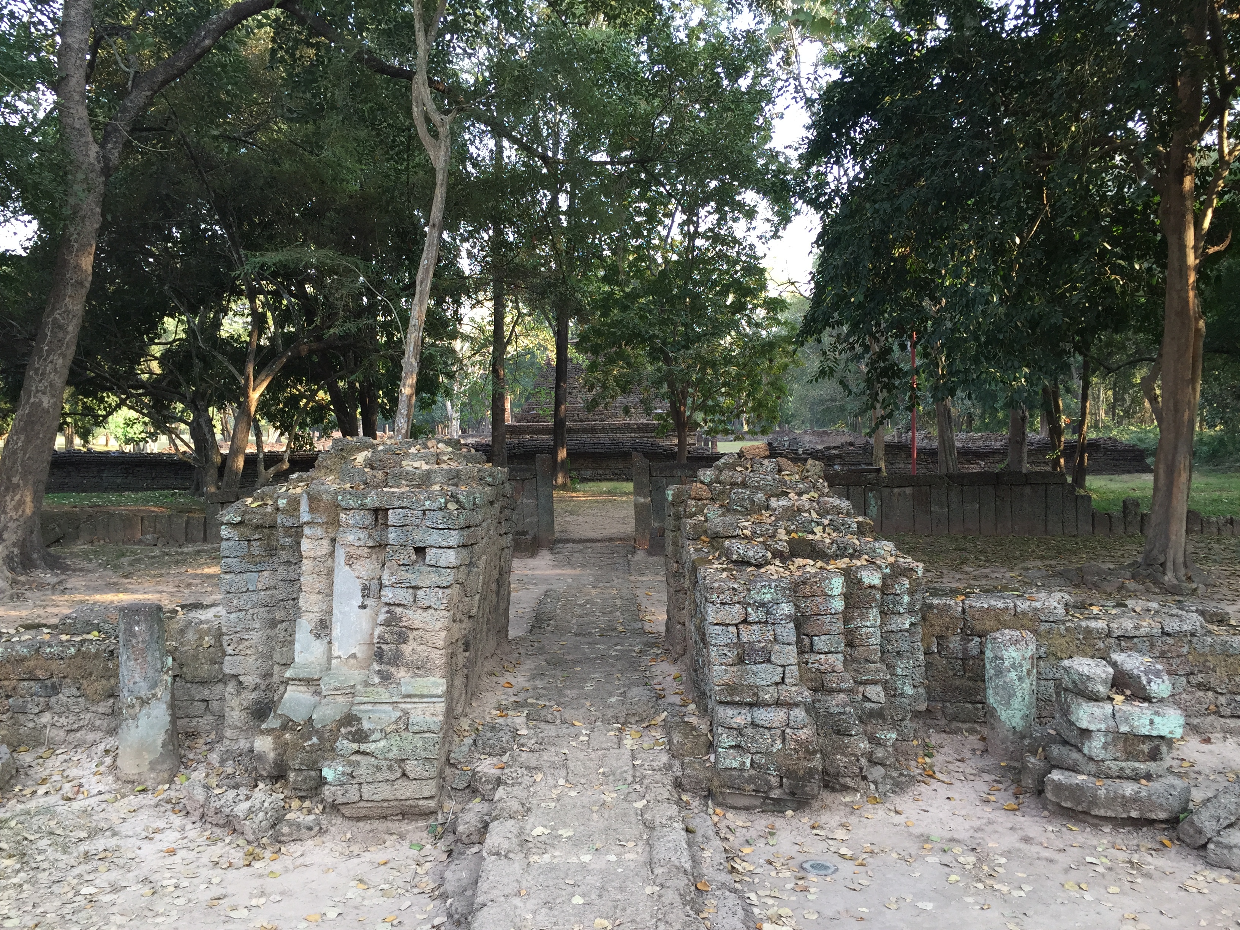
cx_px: 620
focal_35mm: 29
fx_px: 1039
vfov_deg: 48.2
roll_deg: -0.2
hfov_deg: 61.7
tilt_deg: -2.1
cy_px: 465
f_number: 2.2
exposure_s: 1/120
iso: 50
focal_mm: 4.15
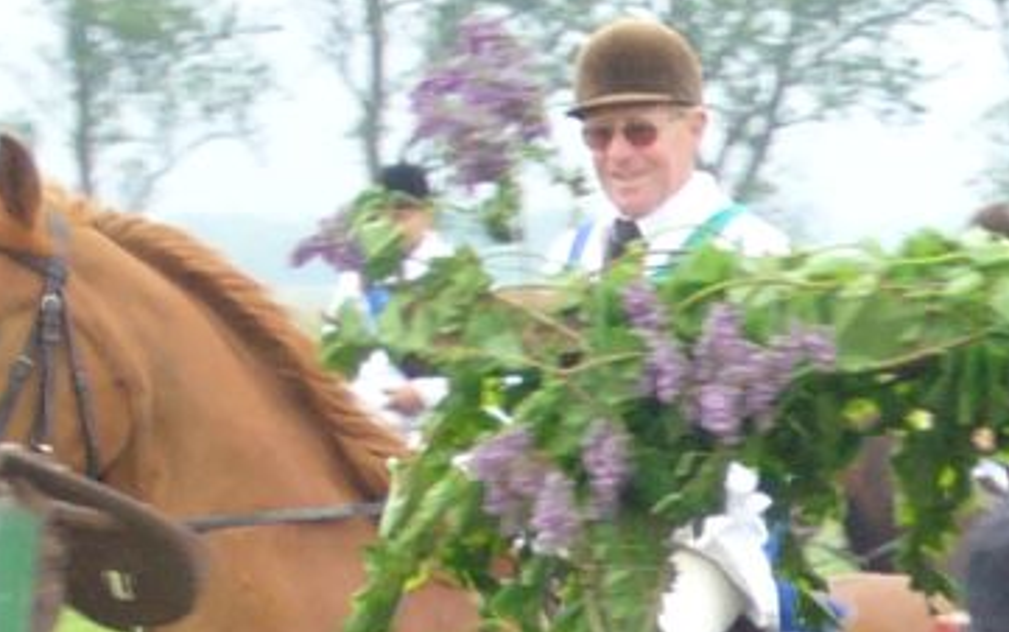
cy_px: 906
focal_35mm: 493
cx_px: 1954
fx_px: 13563
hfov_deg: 4.2
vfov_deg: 2.7
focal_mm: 17.4
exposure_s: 1/40
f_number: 5
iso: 100
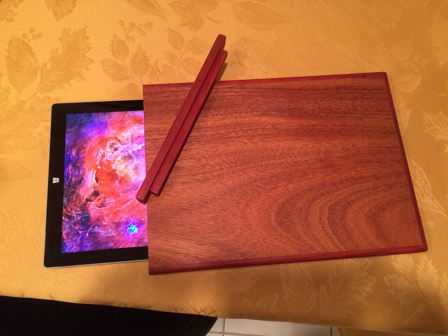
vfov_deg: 48.2
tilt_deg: -73.8
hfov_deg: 61.7
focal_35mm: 29
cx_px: 224
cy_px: 168
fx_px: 375
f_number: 2.2
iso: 320
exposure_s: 1/30
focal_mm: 4.15
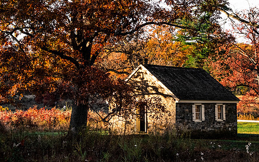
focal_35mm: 76
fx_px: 536
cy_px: 68
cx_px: 140
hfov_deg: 27.1
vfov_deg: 17.1
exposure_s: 1/2000
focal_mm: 57
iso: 800
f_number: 4.5
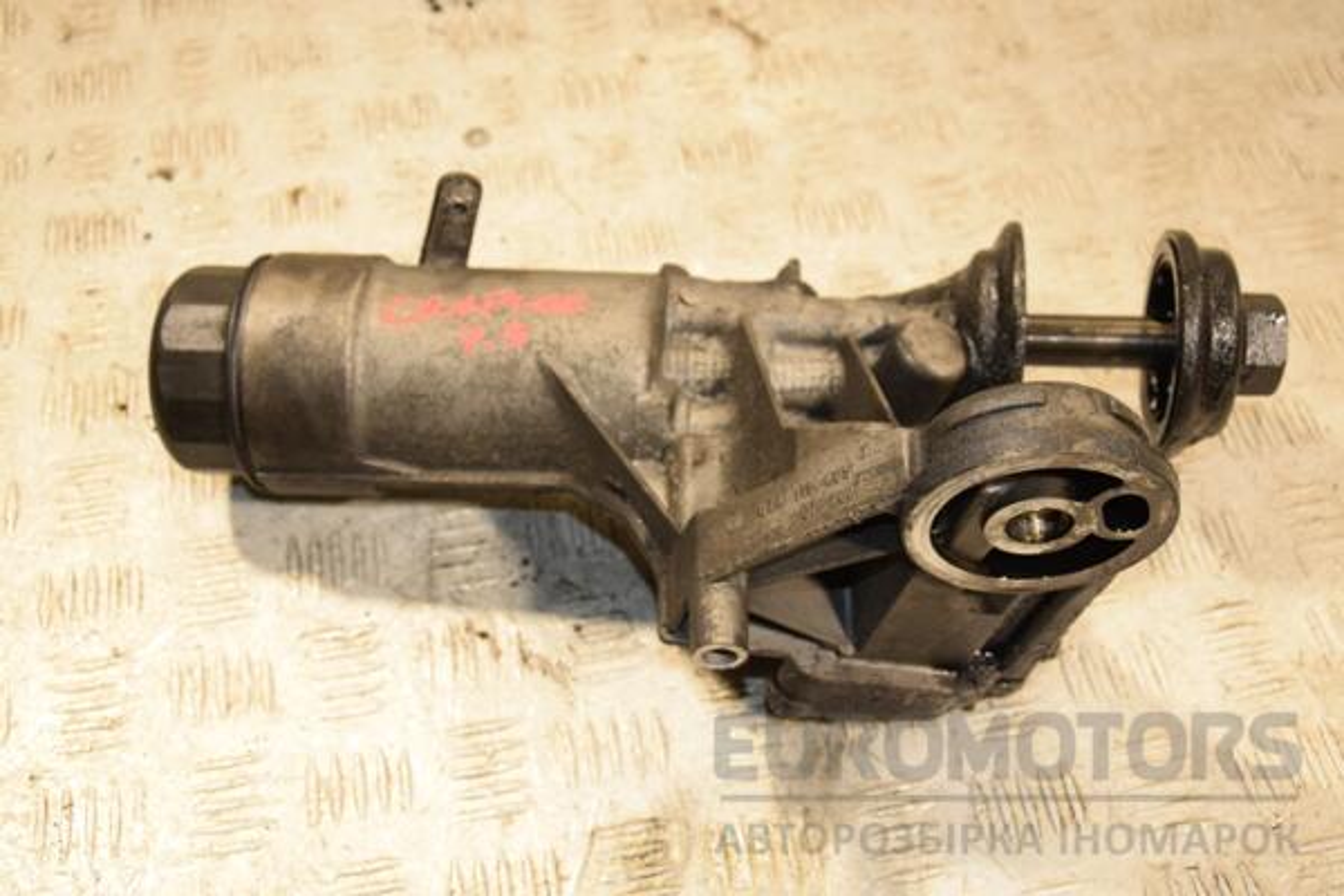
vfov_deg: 28.1
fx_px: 1792
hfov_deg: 41.1
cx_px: 672
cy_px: 448
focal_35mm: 48
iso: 800
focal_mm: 32
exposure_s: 1/200
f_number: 5
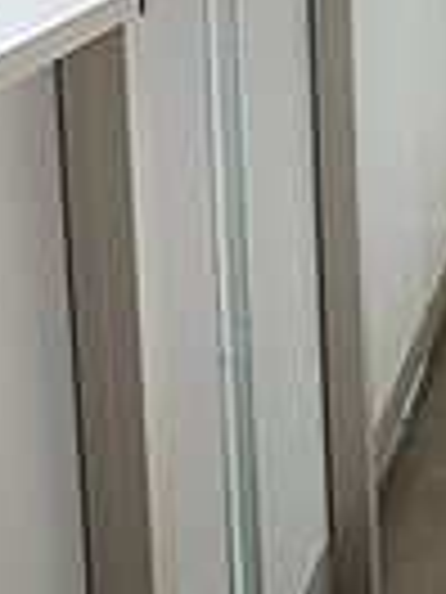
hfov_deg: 14.9
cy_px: -50
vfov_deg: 20.6
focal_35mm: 91
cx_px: 703
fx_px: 1563
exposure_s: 1/640
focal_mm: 4.5
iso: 125
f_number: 3.1
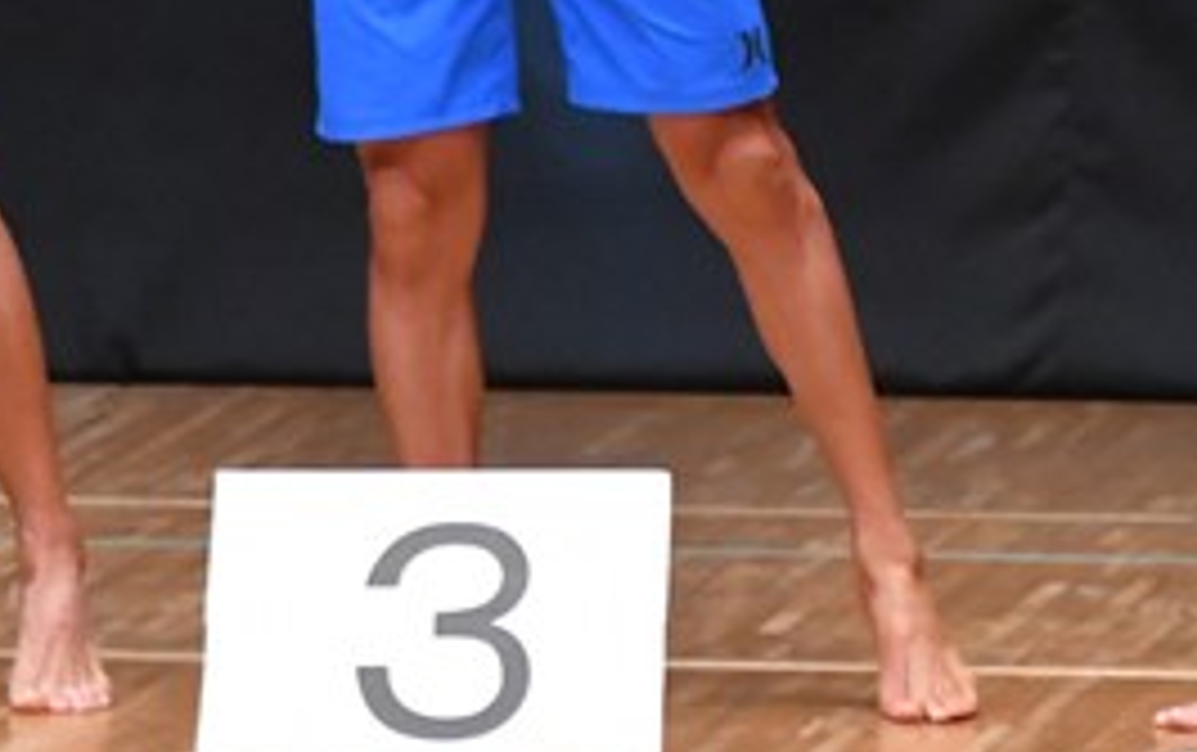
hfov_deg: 2.6
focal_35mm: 800
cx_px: 812
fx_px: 26131
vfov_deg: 1.6
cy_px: -257
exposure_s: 1/400
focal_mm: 180
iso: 6400
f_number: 5.6
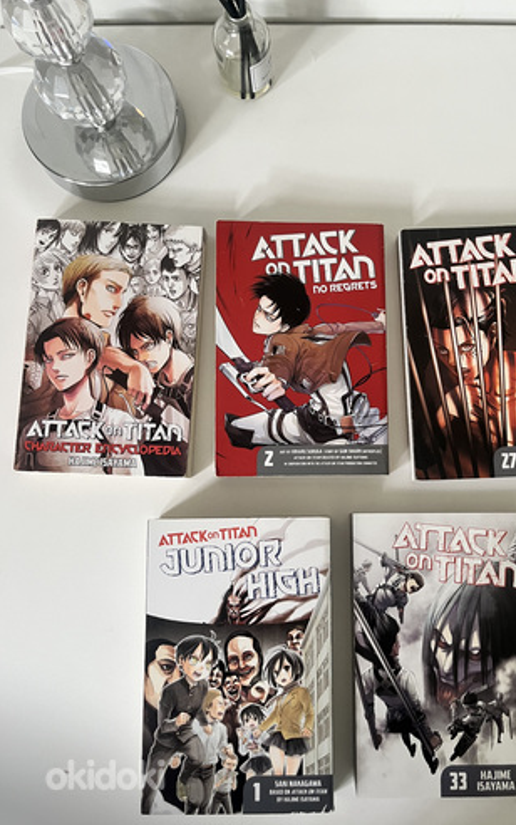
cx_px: 312
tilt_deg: -82.0
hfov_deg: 44.3
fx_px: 629
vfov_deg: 66.4
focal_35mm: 28
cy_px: 414
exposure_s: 1/60
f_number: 1.6
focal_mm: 5.1
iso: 200
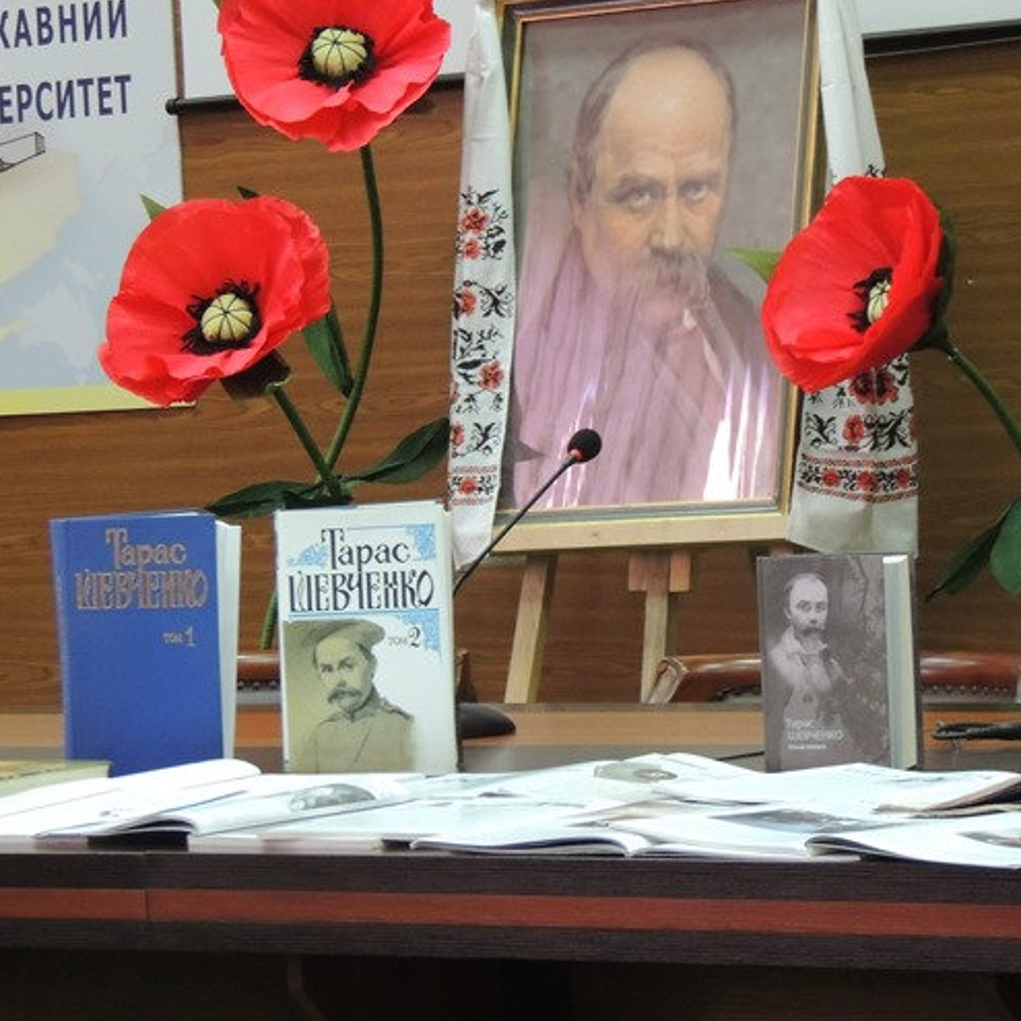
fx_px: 6440
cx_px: 600
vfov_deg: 9.1
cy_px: 410
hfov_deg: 9.1
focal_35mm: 193
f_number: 4.3
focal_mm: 24
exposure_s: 1/25
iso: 800
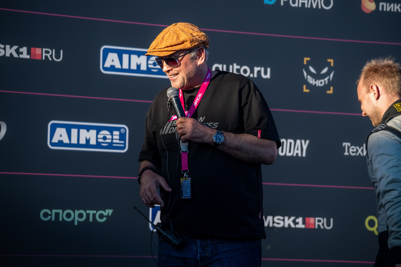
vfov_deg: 8.1
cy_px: 134
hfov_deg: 12.1
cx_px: 200
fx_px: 1886
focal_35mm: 169
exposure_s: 1/400
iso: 2000
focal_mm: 169.3
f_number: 5.6
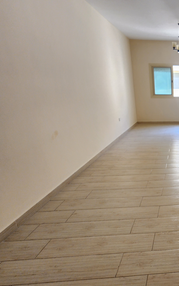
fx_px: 148
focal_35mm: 19
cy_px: 140
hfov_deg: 46.9
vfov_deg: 88.0
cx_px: 194
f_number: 2.2
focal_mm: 2.2
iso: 160
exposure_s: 1/60
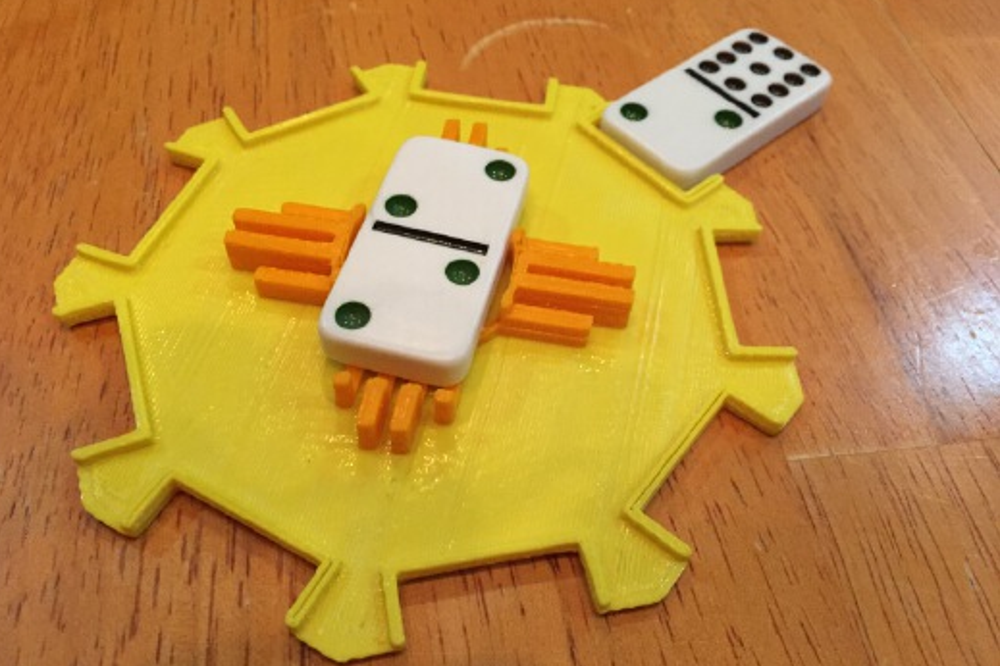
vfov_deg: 42.3
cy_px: 327
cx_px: 488
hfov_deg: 60.3
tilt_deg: -52.2
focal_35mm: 31
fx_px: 861
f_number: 2.2
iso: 250
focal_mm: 4.15
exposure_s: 1/30
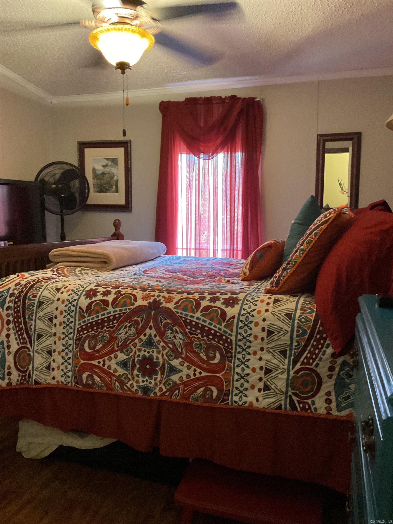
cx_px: 196
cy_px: 262
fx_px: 439
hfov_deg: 48.2
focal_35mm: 29
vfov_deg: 61.7
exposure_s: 1/30
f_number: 1.8
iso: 500
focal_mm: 3
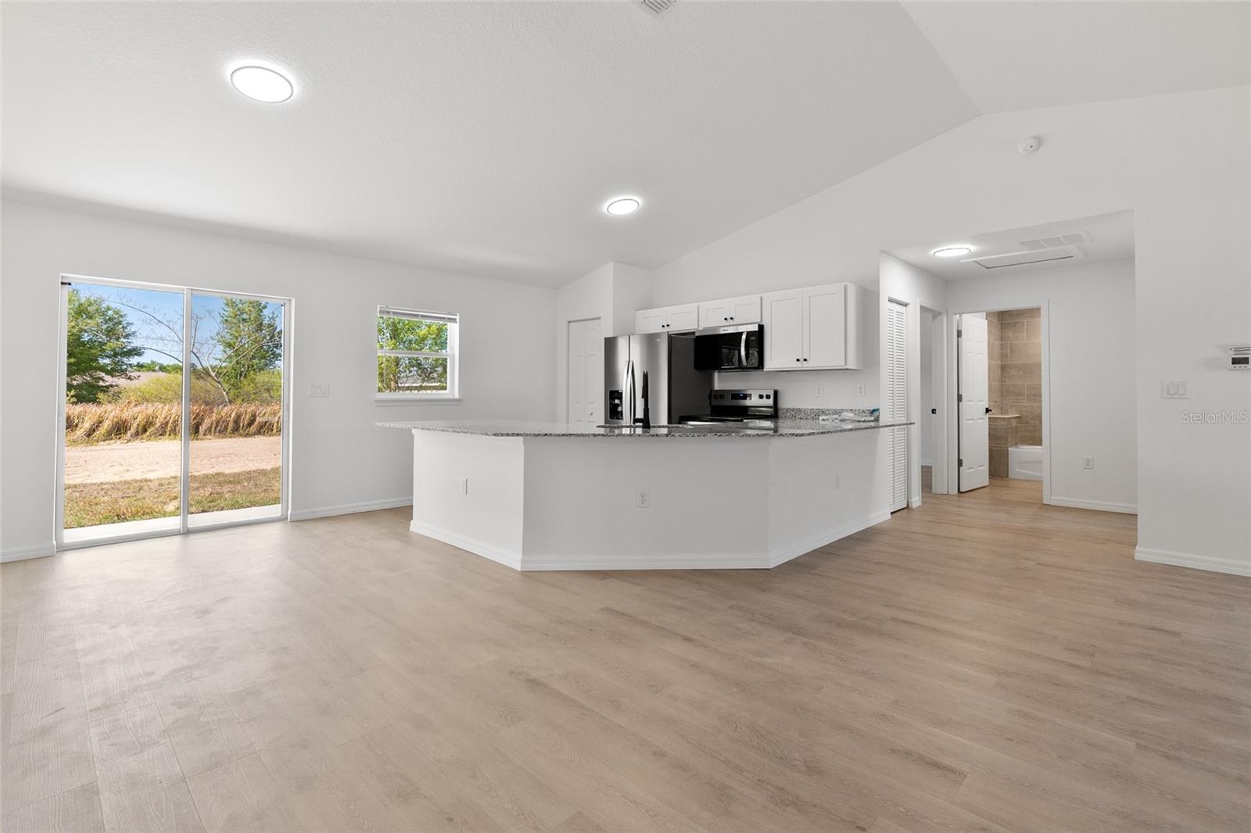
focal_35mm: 16
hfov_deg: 96.7
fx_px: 556
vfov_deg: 73.7
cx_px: 626
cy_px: 416
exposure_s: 1/10
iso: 400
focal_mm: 16
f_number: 8
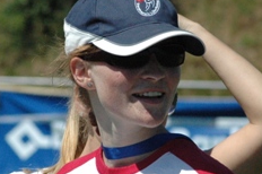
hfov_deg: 3.2
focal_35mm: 641
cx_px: 139
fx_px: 4661
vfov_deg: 2.1
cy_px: 81
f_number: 10
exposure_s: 1/3200
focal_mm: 155
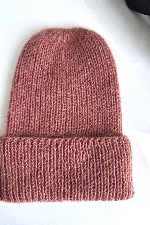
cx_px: 67
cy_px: 116
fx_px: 162
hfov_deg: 49.5
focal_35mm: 26
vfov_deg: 69.4
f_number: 1.78
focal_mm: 6.86
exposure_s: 1/121
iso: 125
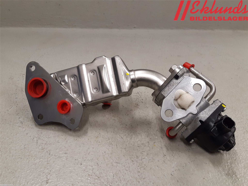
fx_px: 186
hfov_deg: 67.3
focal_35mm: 26
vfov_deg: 53.1
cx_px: 124
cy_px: 93
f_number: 1.7
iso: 100
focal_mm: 3.93
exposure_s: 1/50
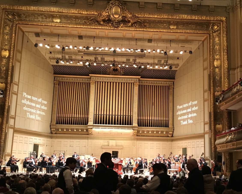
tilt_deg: +11.6
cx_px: 145
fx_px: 322
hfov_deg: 41.0
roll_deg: -1.3
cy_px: 98
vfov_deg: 33.4
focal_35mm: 45
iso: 200
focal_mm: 4.15
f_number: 2.2
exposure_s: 1/24
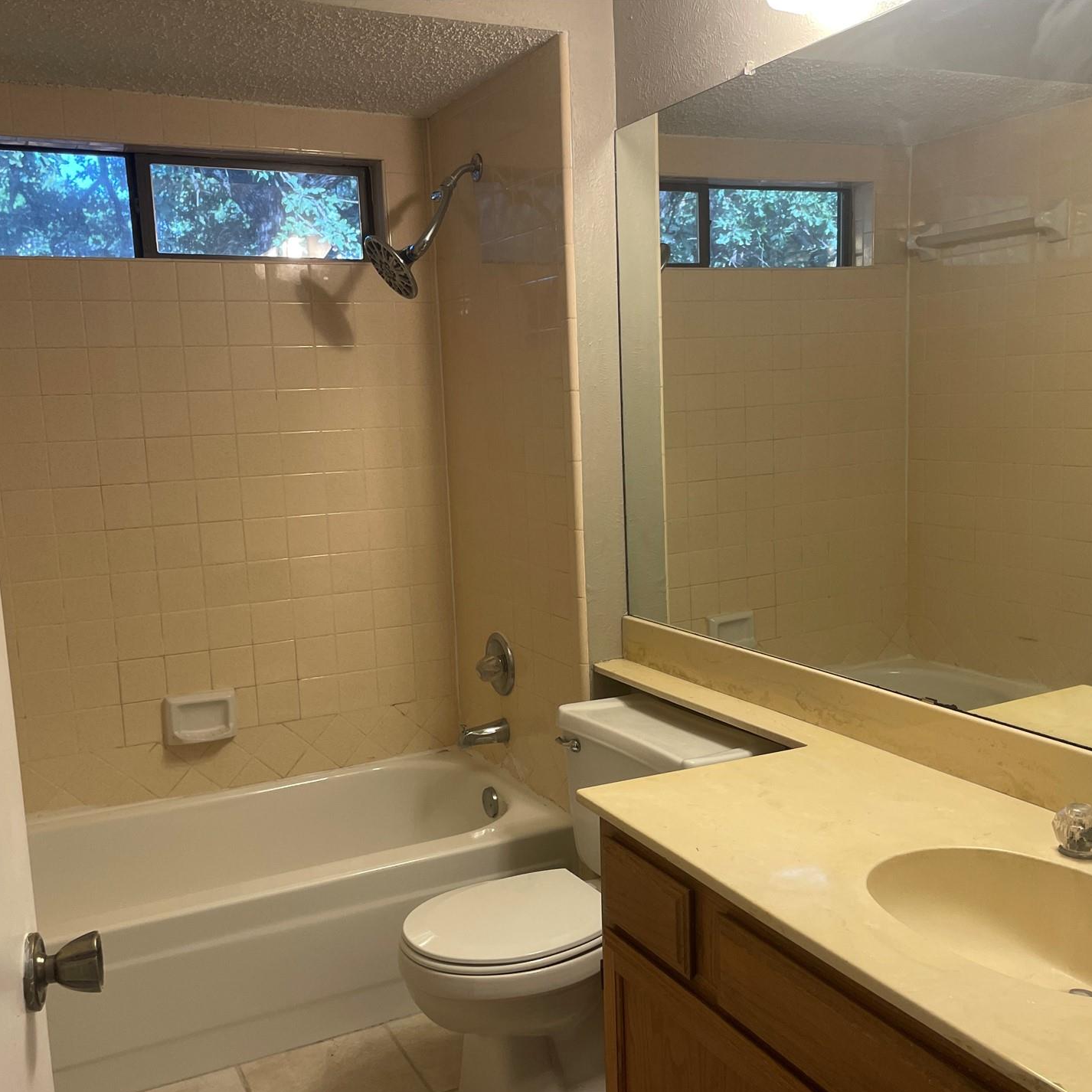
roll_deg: +2.5
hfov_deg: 49.7
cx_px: 574
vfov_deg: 49.7
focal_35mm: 33
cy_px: 587
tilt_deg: -9.3
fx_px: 1178
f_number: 1.6
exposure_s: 1/60
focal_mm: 4.2
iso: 64
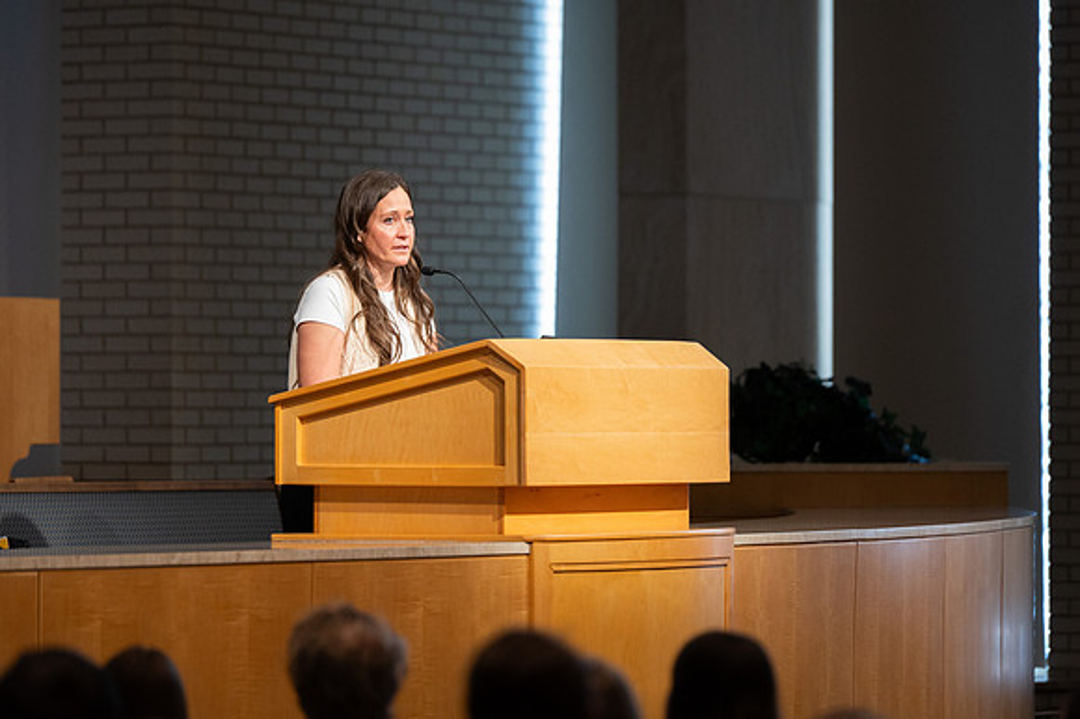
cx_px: 540
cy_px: 360
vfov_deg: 6.6
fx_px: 6249
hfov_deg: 9.9
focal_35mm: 208
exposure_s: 1/400
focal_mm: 200
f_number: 3.5
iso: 2500
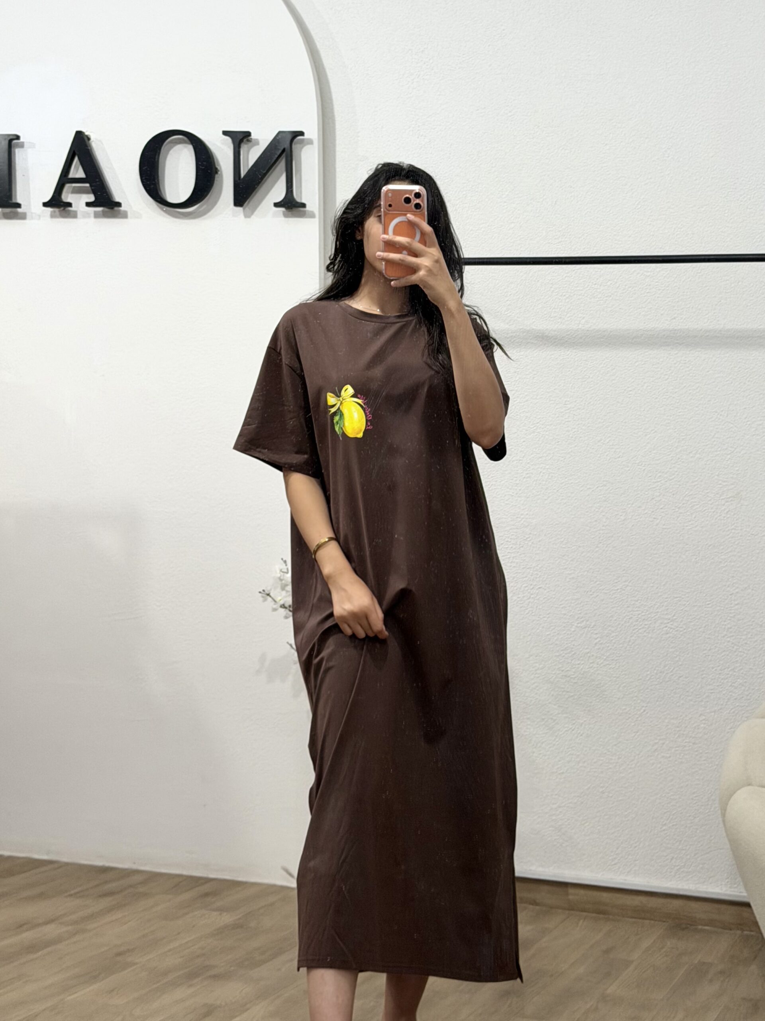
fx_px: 1414
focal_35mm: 48
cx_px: 382
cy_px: 510
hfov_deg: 30.3
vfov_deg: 39.7
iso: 50
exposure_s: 1/50
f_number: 1.78
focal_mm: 6.76
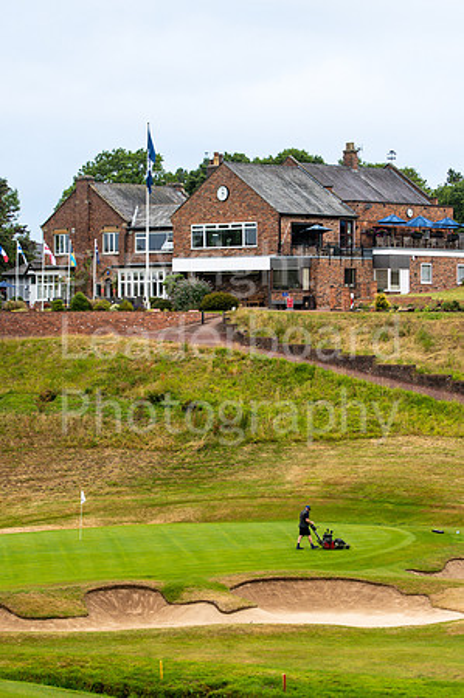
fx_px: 2325
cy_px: 349
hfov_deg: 11.4
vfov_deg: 17.1
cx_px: 232
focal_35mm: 120
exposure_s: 1/320
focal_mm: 80
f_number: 3.2
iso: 400
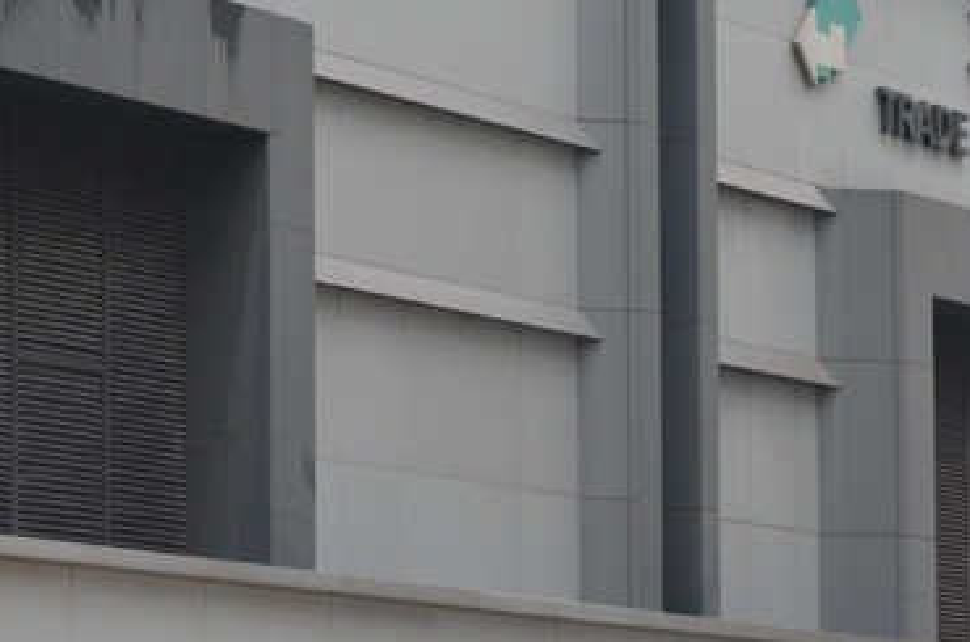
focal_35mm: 199
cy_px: 469
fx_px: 5350
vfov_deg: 6.9
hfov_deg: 10.3
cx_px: 648
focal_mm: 48
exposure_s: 1/60
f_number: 4.2
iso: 400
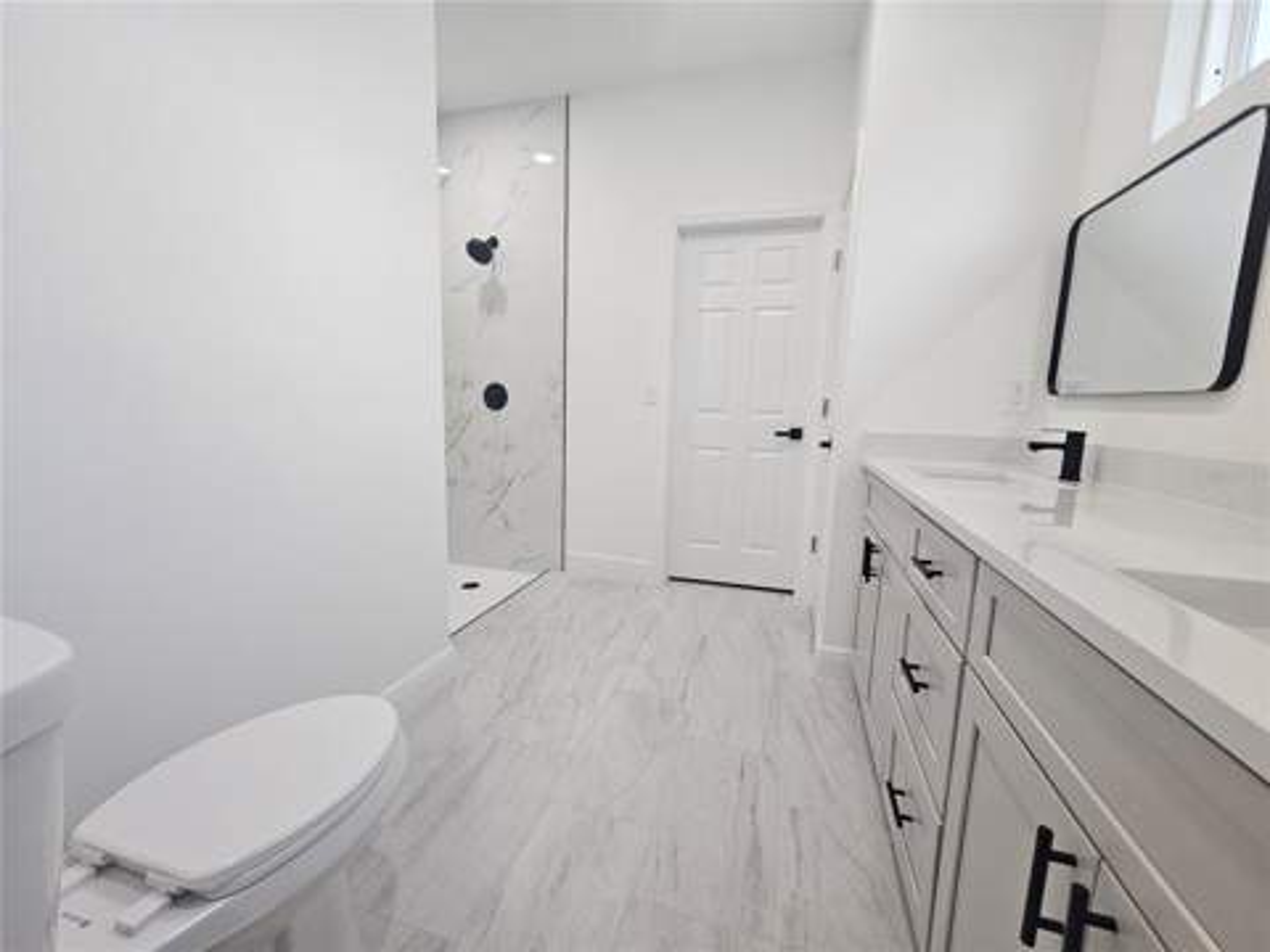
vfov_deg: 89.9
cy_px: 476
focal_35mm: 13
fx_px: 477
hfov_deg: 106.2
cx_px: 635
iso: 250
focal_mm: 2.2
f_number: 2.2
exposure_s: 1/100
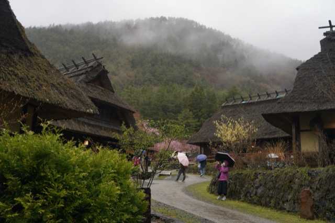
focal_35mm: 36
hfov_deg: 53.2
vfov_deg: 36.8
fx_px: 335
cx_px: 168
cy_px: 112
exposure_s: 1/100
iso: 320
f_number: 8
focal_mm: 36
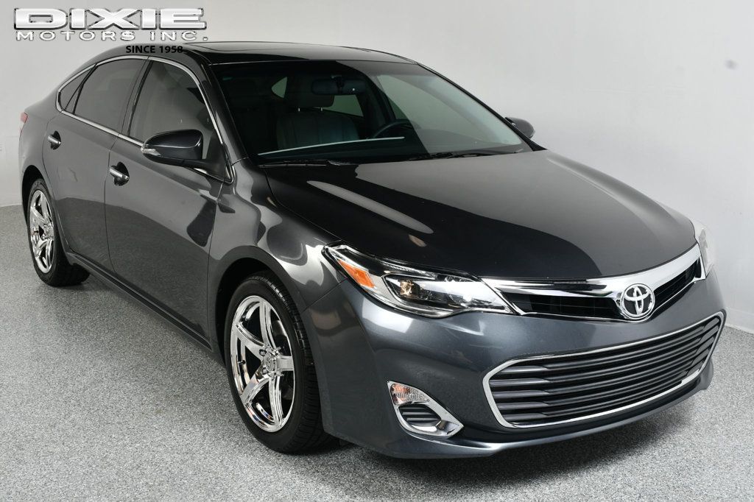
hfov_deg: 43.6
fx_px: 942
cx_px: 377
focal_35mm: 45
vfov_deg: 29.8
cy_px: 251
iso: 100
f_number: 10
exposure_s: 1/160
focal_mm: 30
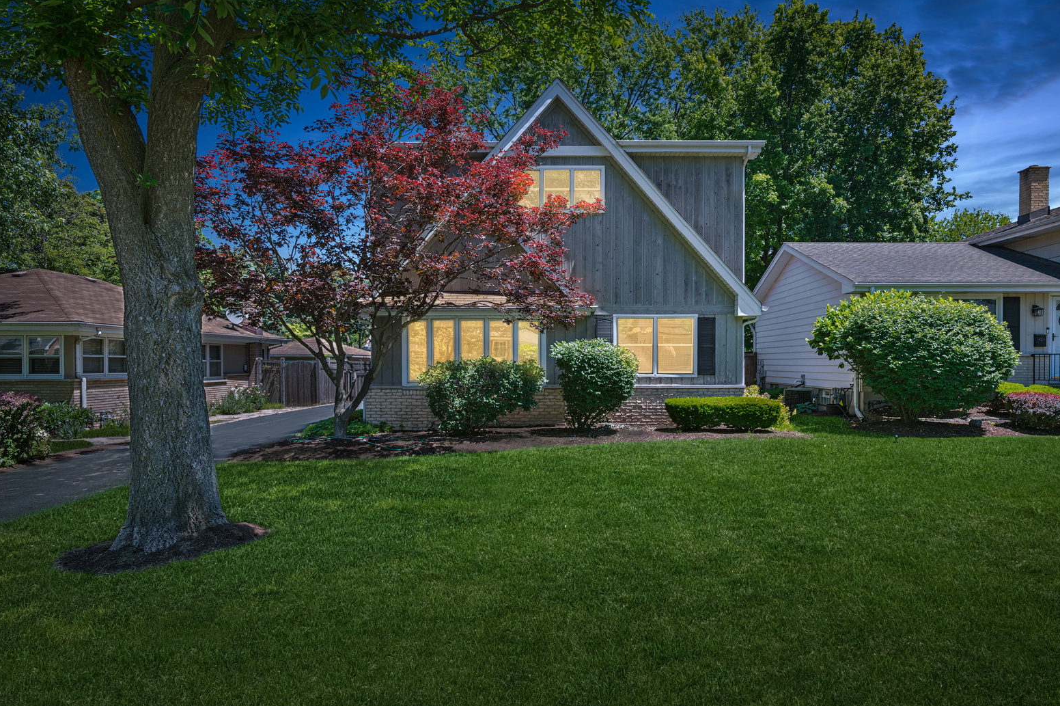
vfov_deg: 55.0
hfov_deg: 76.1
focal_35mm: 23
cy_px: 363
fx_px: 677
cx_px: 540
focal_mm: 22
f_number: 11
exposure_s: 1/60
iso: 400
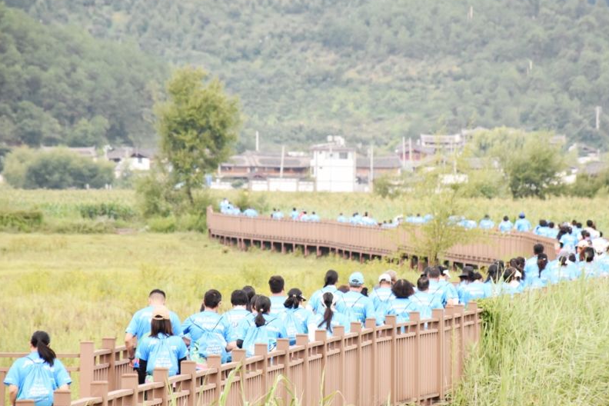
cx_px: 332
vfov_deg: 5.2
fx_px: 4483
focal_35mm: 265
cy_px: 208
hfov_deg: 7.8
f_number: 5.6
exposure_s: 1/500
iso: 800
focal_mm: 140
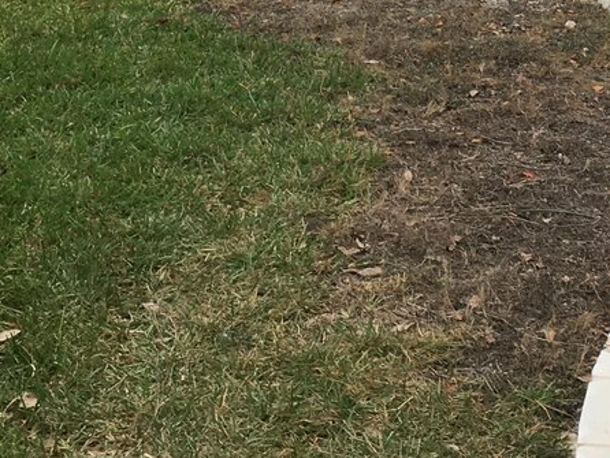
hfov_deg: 18.8
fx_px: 1834
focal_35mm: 104
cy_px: -196
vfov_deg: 13.5
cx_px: 450
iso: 25
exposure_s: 1/120
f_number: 2.2
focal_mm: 4.15
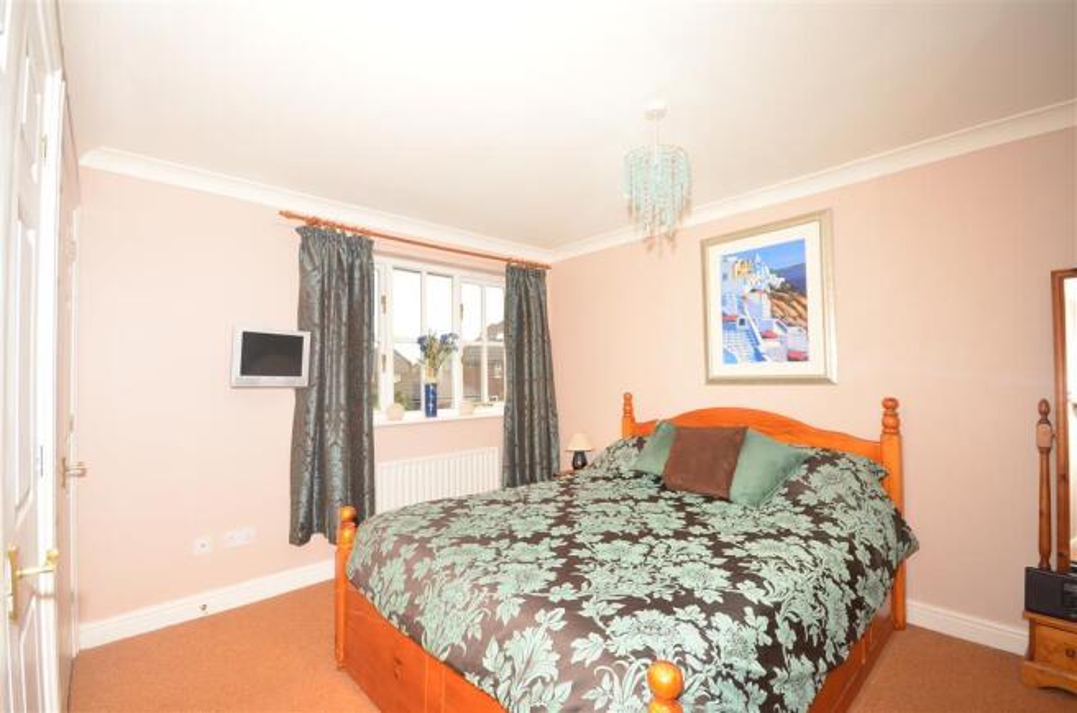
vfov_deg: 77.0
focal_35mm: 15
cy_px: 356
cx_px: 538
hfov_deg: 100.5
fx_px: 448
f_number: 6.3
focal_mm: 10
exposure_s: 1/100
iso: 640
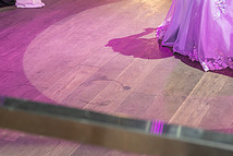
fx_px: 570
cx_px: 231
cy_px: -51
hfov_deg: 22.3
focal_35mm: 88
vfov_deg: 14.8
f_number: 3.5
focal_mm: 32.5
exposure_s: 1/125
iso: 1000
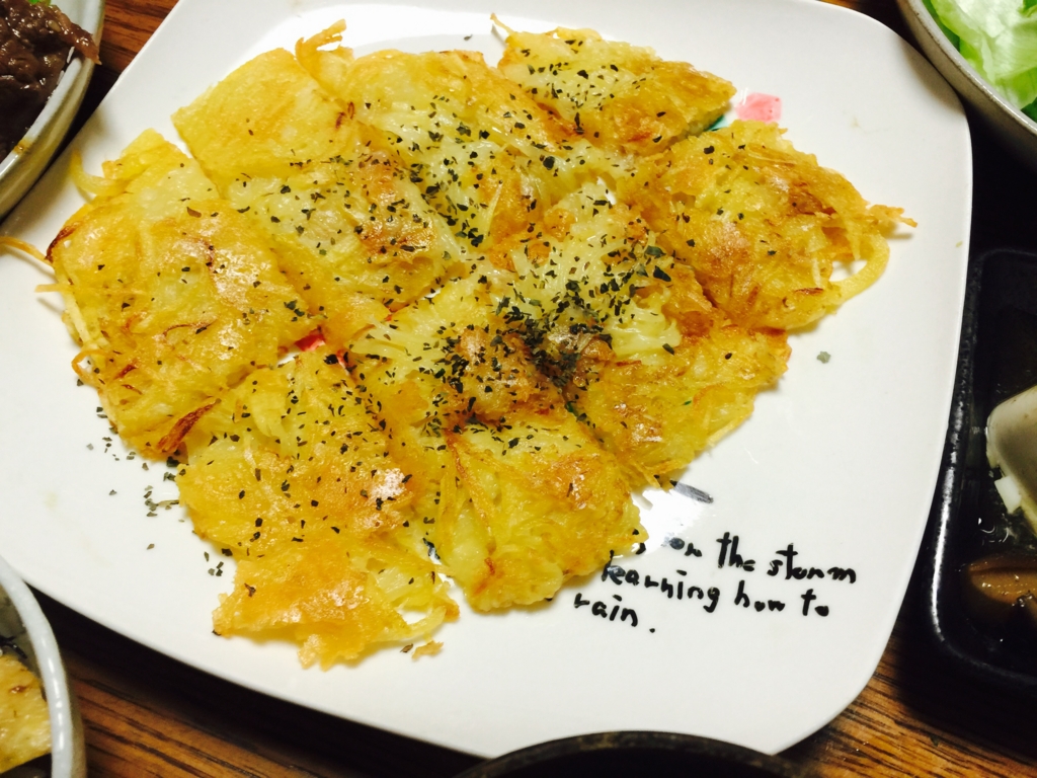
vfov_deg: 48.2
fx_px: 869
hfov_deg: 61.7
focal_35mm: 29
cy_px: 389
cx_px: 518
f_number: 2.2
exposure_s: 1/15
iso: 64
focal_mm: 4.15
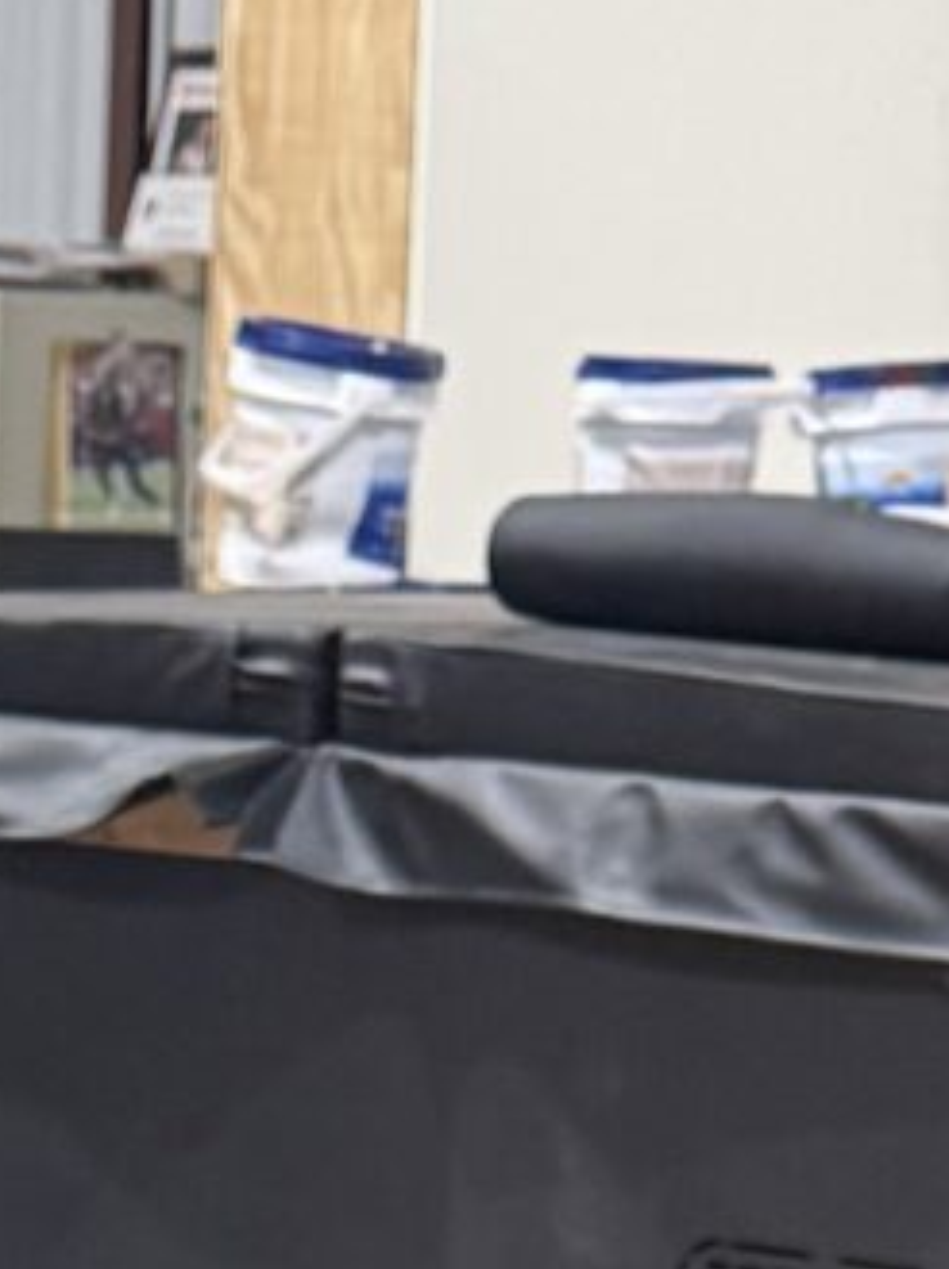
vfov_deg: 9.0
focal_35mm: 187
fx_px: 6849
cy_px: 3556
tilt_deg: -25.1
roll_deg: -1.6
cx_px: -336
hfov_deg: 7.8
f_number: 1.78
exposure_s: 1/60
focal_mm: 6.76
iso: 200
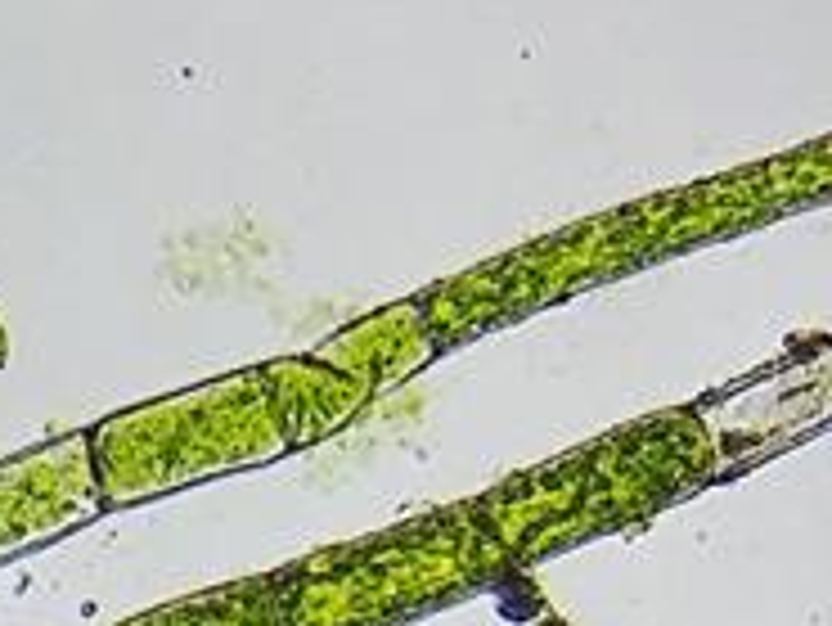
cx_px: 331
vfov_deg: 7.5
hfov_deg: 10.0
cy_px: 203
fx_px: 4738
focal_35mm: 197
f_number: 3.5
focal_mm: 10.29
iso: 200
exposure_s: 1/50
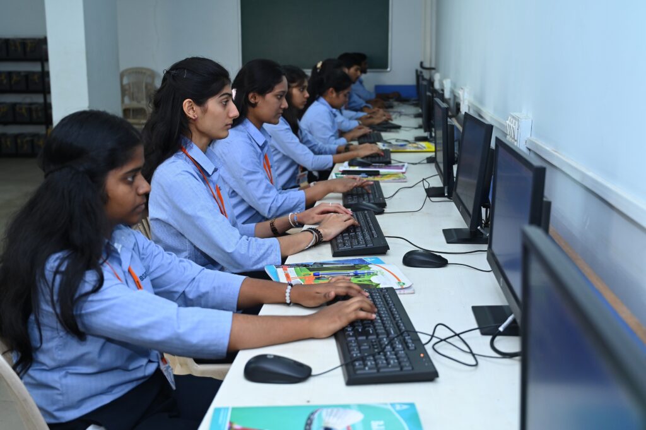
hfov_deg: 47.4
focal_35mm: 41
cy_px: 215
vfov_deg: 32.6
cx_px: 323
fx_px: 735
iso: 1250
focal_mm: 41
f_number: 4
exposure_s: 1/100
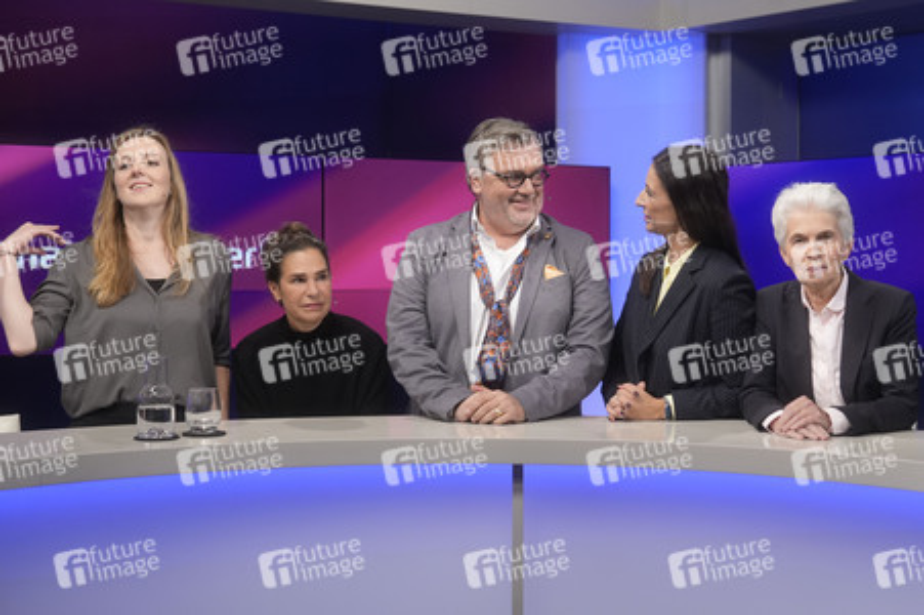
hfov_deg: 43.6
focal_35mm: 45
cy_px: 308
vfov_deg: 29.8
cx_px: 462
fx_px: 1154
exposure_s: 1/250
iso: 640
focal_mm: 30
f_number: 2.2
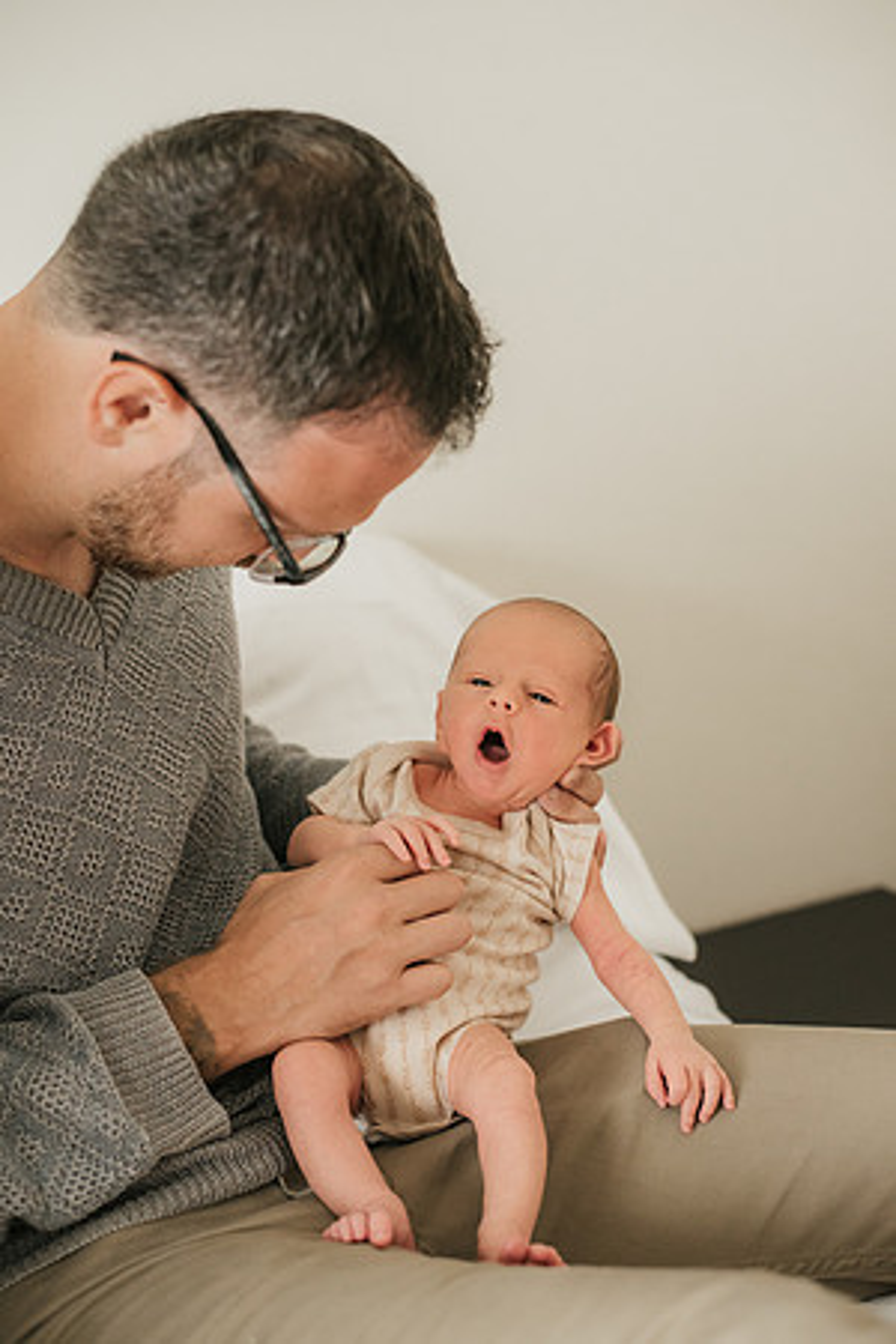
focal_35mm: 50
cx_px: 448
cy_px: 672
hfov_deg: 27.0
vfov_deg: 39.6
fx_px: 1867
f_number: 2.8
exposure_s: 1/250
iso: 1600
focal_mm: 50
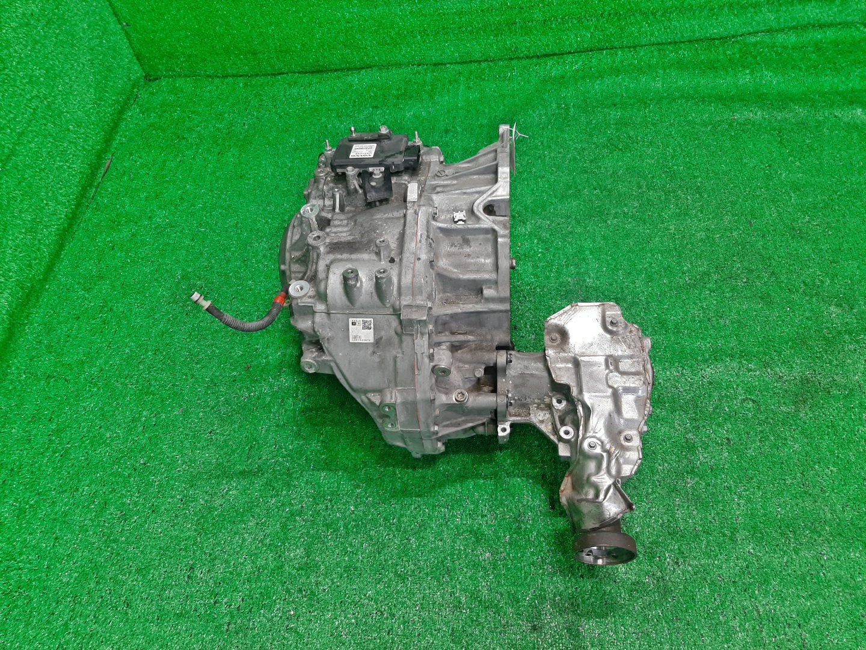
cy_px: 325
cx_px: 433
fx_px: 650
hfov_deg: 67.3
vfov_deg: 53.1
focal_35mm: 26
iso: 100
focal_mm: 3.93
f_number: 1.7
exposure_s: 1/50
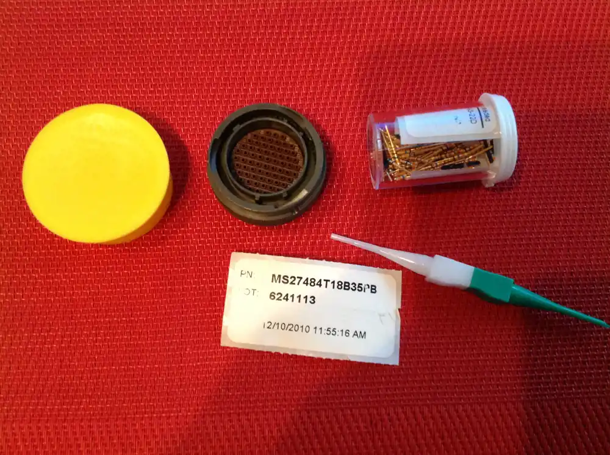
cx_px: 305
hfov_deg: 52.7
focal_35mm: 35
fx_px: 616
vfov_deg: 40.6
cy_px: 228
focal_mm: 4.28
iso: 320
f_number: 2.4
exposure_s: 1/15
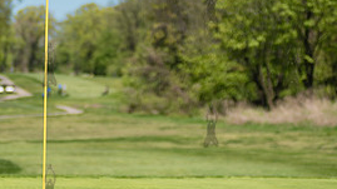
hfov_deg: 11.8
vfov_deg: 6.7
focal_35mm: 181
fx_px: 1617
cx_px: 49
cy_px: 64
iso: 200
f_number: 2.8
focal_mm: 80
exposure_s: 1/4000
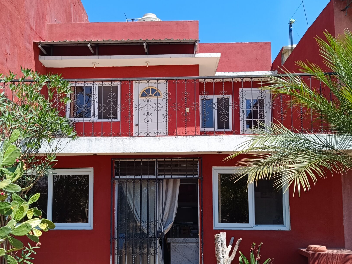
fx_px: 386
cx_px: 169
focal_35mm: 38
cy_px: 172
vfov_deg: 37.4
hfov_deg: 49.0
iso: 52
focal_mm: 5.59
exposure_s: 1/576
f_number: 1.88
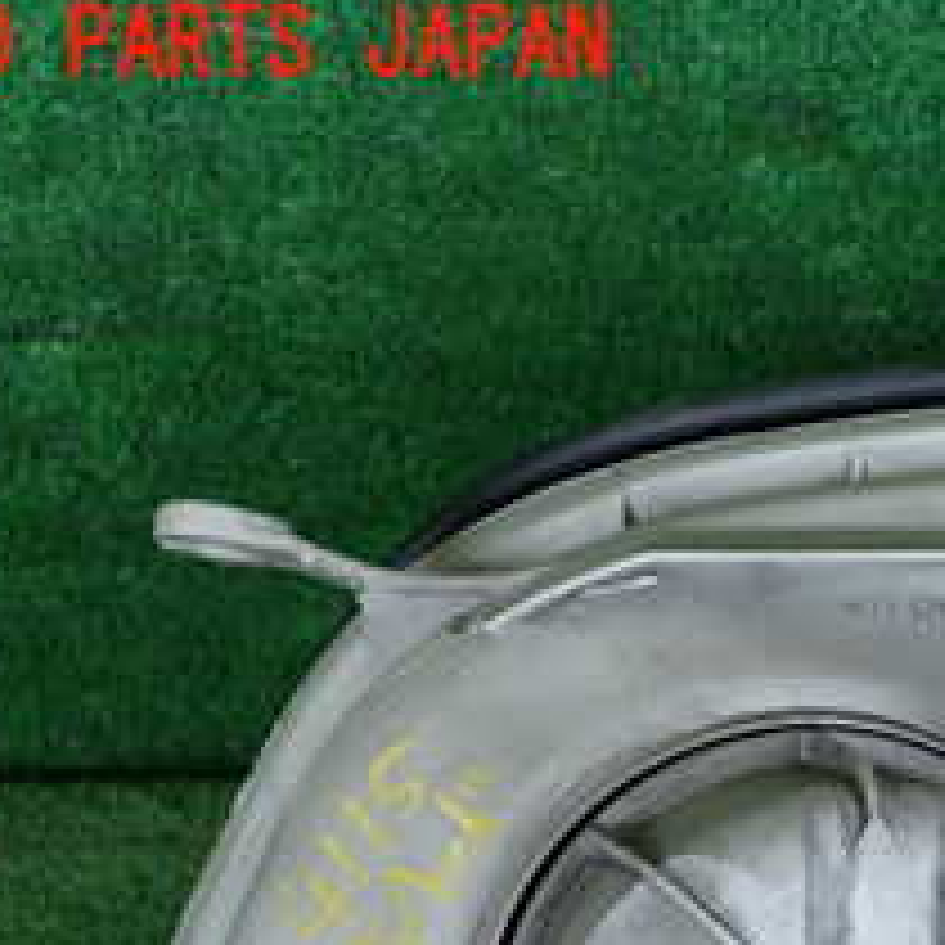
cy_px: 1004
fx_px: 2965
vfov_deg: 17.6
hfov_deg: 17.3
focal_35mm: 96
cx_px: 1143
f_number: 2.7
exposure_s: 1/125
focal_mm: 6.83
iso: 200
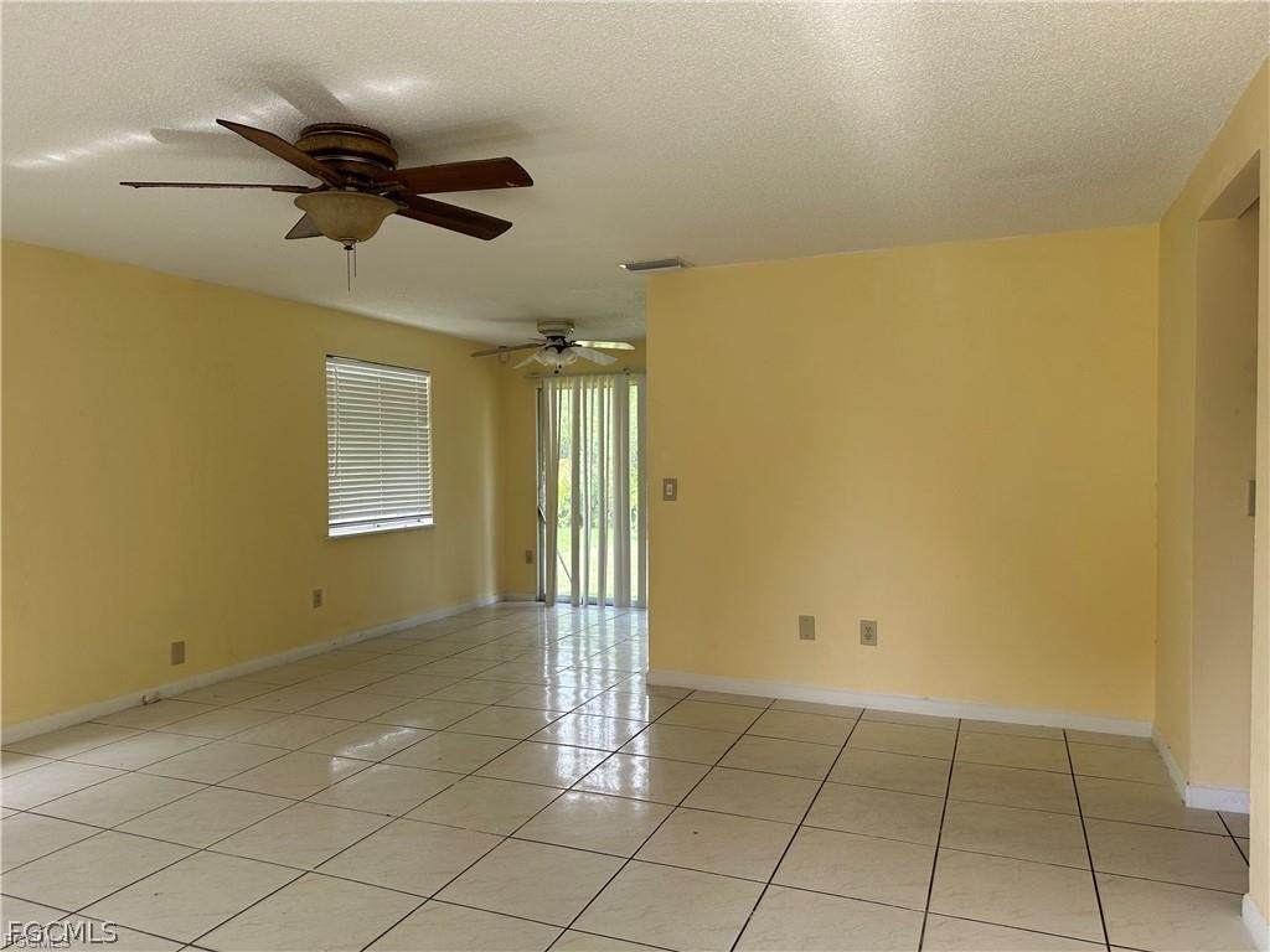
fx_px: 881
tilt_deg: -1.4
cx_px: 635
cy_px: 476
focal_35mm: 24
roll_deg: -0.6
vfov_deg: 56.8
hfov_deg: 71.6
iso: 80
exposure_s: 1/370
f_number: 1.78
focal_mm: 6.86
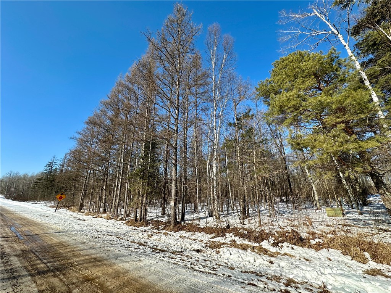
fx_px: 158
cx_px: 196
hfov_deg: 102.1
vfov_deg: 85.7
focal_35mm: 14
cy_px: 146
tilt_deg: +18.1
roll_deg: -0.5
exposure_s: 1/1247
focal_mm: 2.22
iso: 40
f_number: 2.2
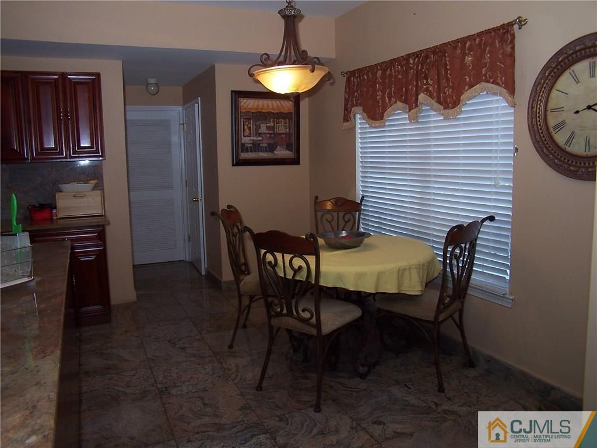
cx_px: 298
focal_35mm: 38
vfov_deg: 37.7
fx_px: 655
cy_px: 224
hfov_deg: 49.0
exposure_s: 1/60
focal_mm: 6.3
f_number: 2.8
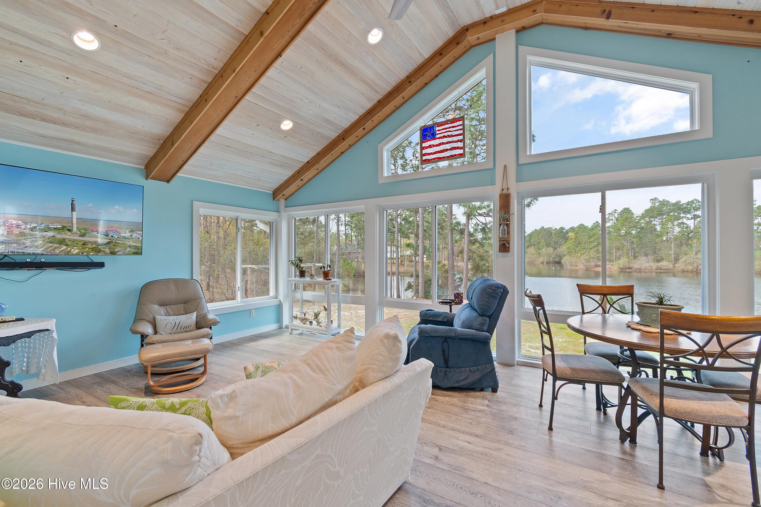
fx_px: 317
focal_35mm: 15
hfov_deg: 100.4
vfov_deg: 77.3
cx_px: 380
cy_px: 254
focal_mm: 10
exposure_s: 1/15
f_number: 4.5
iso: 100
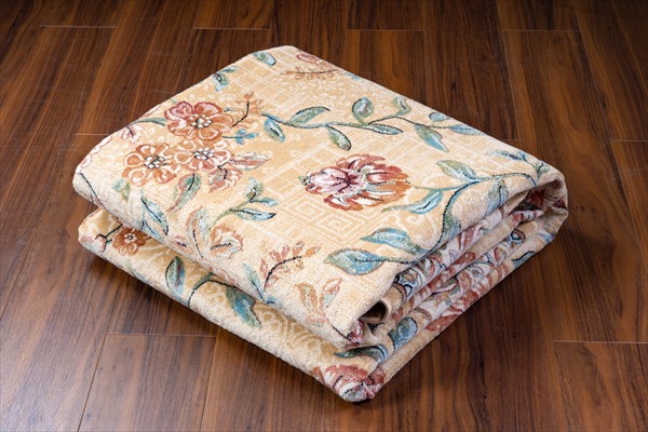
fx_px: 1177
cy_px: 216
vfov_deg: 20.8
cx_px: 324
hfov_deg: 30.8
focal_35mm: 65
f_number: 16
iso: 200
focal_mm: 65.4
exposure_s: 1/200
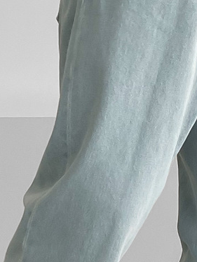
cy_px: 219
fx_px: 940
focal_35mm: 124
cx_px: 153
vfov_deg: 15.7
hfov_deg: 11.9
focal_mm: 3
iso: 64
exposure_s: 1/120
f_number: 1.8
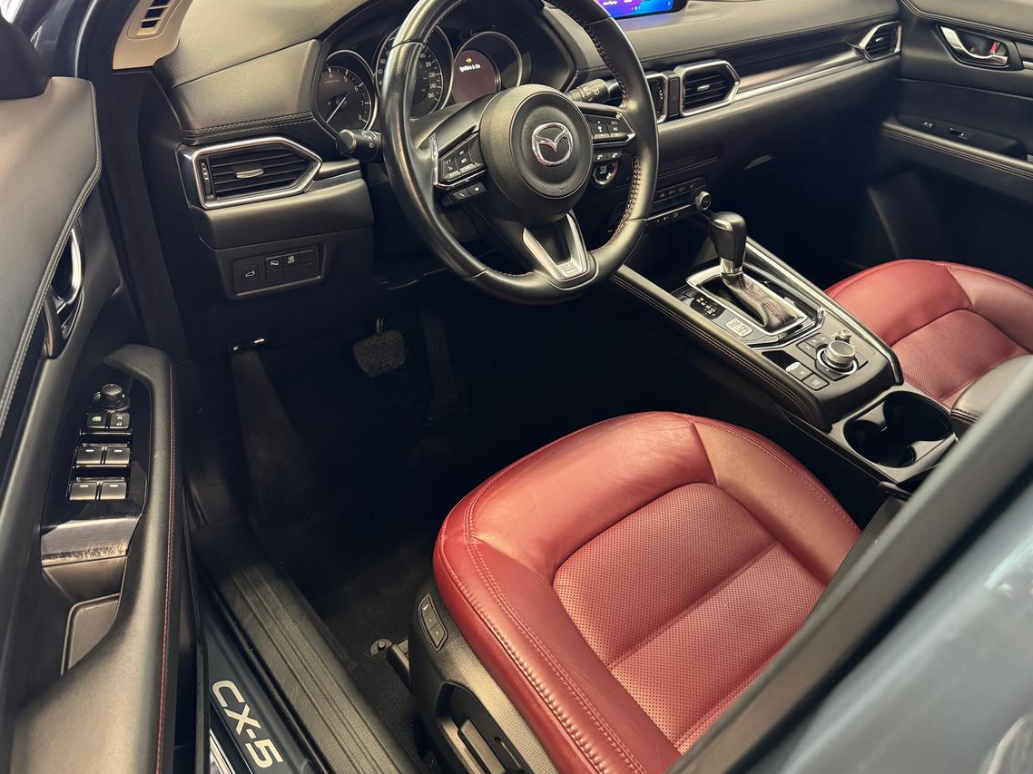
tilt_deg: -33.9
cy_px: 346
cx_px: 531
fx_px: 806
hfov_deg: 65.3
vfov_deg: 51.2
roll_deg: -5.0
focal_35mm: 27
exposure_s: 1/40
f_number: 1.78
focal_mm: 6.76
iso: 800
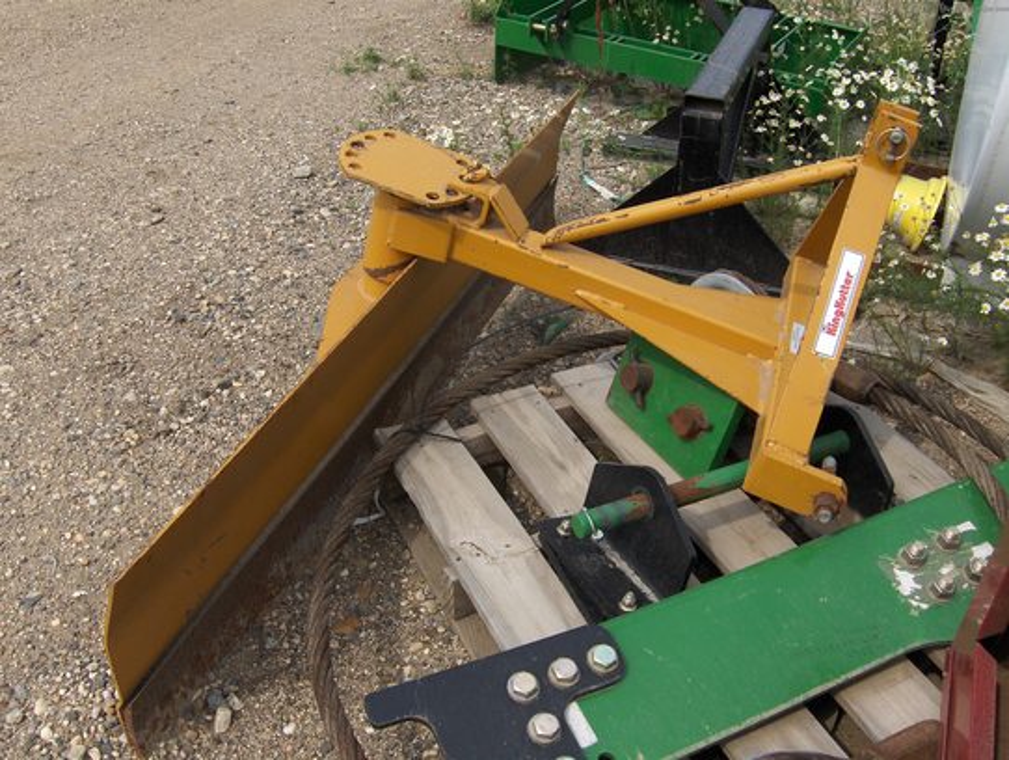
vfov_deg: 40.8
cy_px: 380
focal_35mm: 35
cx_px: 504
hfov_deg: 52.6
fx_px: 1022
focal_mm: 7.5
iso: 100
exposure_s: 1/353
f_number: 5.5
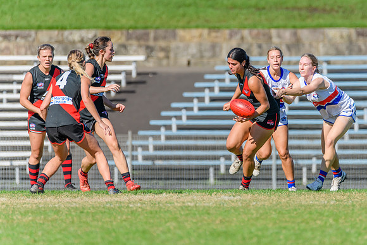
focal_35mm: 813
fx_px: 8286
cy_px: 102
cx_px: 228
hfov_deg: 2.5
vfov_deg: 1.7
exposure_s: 1/1600
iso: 640
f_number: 7.1
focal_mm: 600
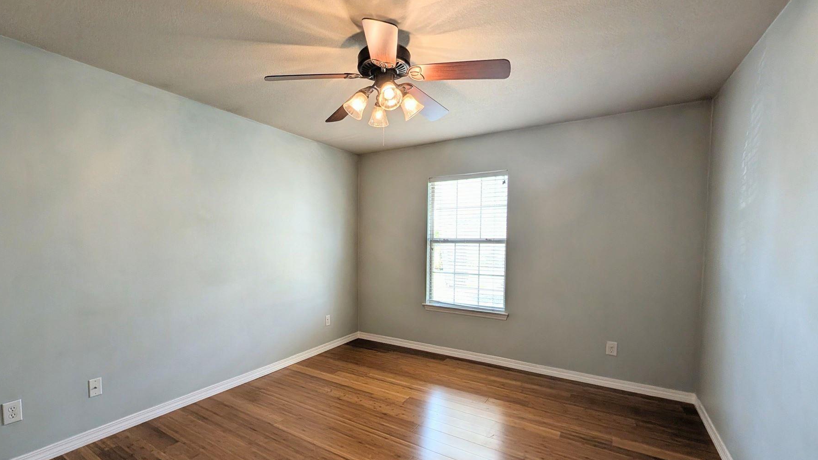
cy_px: 263
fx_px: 325
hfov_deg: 102.4
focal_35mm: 15
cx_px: 353
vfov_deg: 70.2
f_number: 1.7
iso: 79
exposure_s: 1/125
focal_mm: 2.02
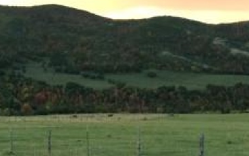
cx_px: 52
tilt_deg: -0.6
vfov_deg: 15.2
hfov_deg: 23.7
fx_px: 584
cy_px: 88
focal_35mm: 86
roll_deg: +1.1
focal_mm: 4.15
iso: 64
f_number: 2.2
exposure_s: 1/30
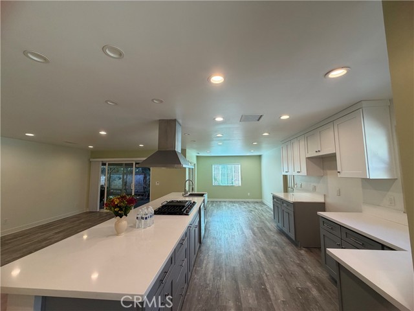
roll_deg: +0.1
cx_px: 207
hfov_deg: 102.1
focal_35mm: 14
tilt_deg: +5.8
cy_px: 156
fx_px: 167
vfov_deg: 85.7
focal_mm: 2.22
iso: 125
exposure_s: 1/120
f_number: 2.2
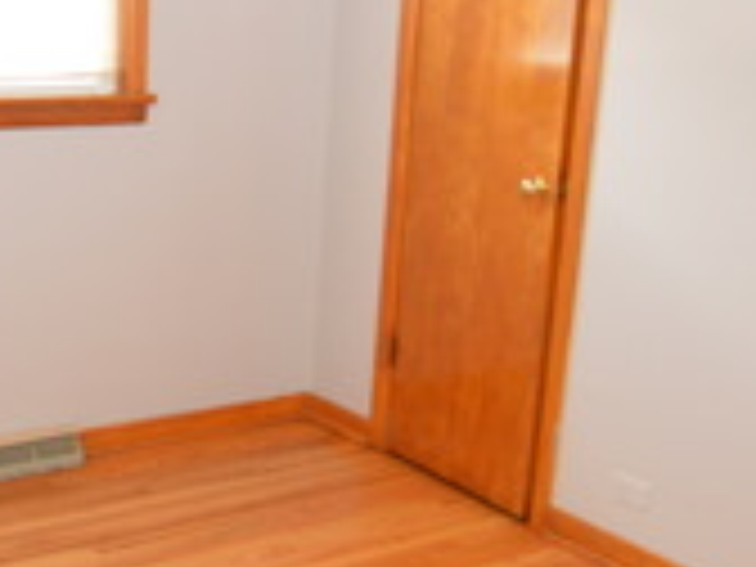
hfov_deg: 34.0
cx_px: 158
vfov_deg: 26.5
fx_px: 1201
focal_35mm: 55
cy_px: 324
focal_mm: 10
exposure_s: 1/60
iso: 720
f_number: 3.5
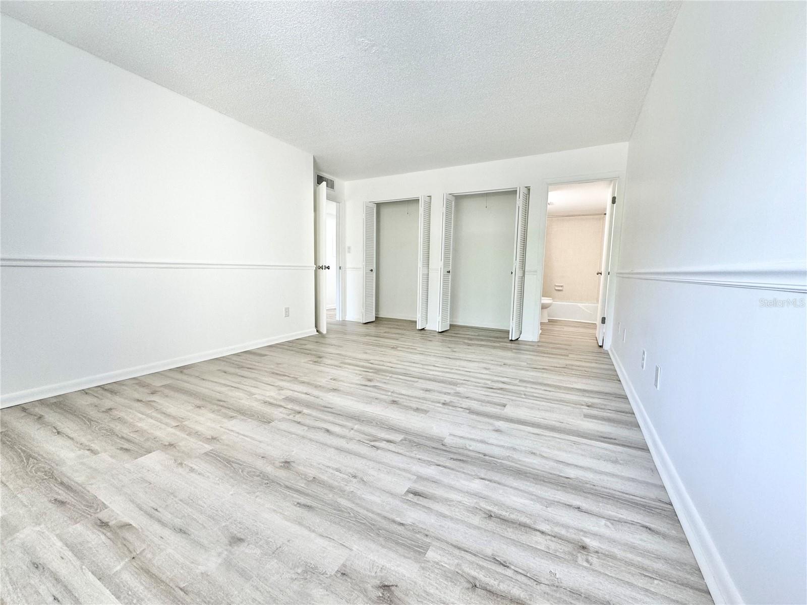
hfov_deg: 102.1
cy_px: 302
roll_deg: -1.4
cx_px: 404
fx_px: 326
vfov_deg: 85.7
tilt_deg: -6.4
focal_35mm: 14
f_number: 2.2
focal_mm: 2.22
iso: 125
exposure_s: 1/99
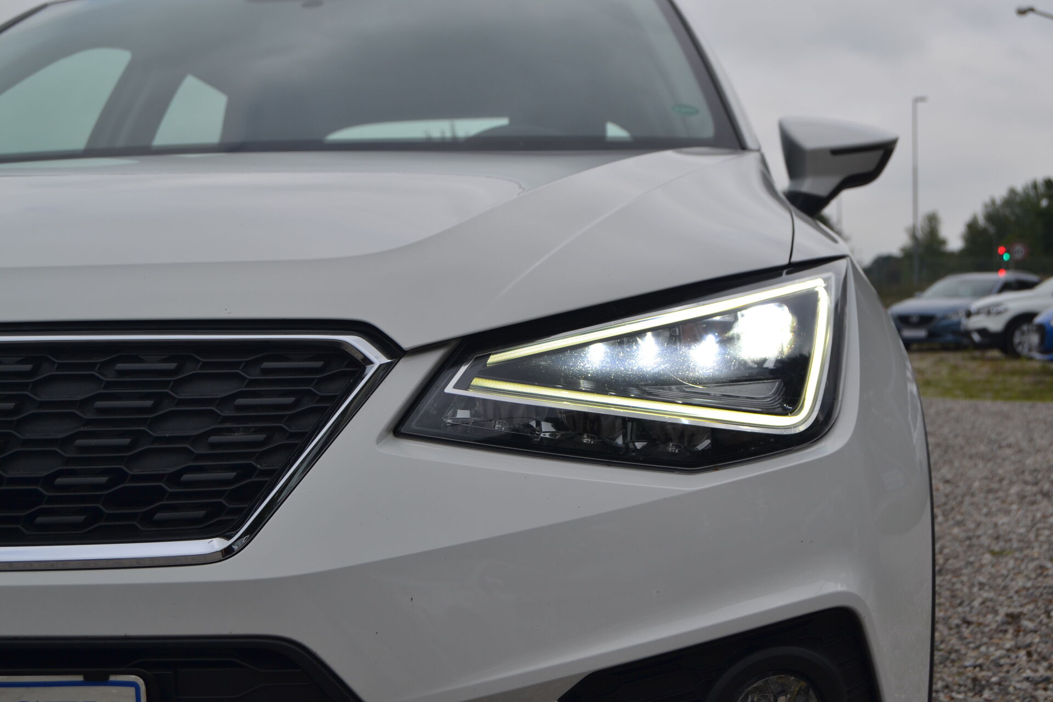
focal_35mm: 51
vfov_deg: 26.5
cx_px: 526
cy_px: 351
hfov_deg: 38.9
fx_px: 1492
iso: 100
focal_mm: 34
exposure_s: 1/250
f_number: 8
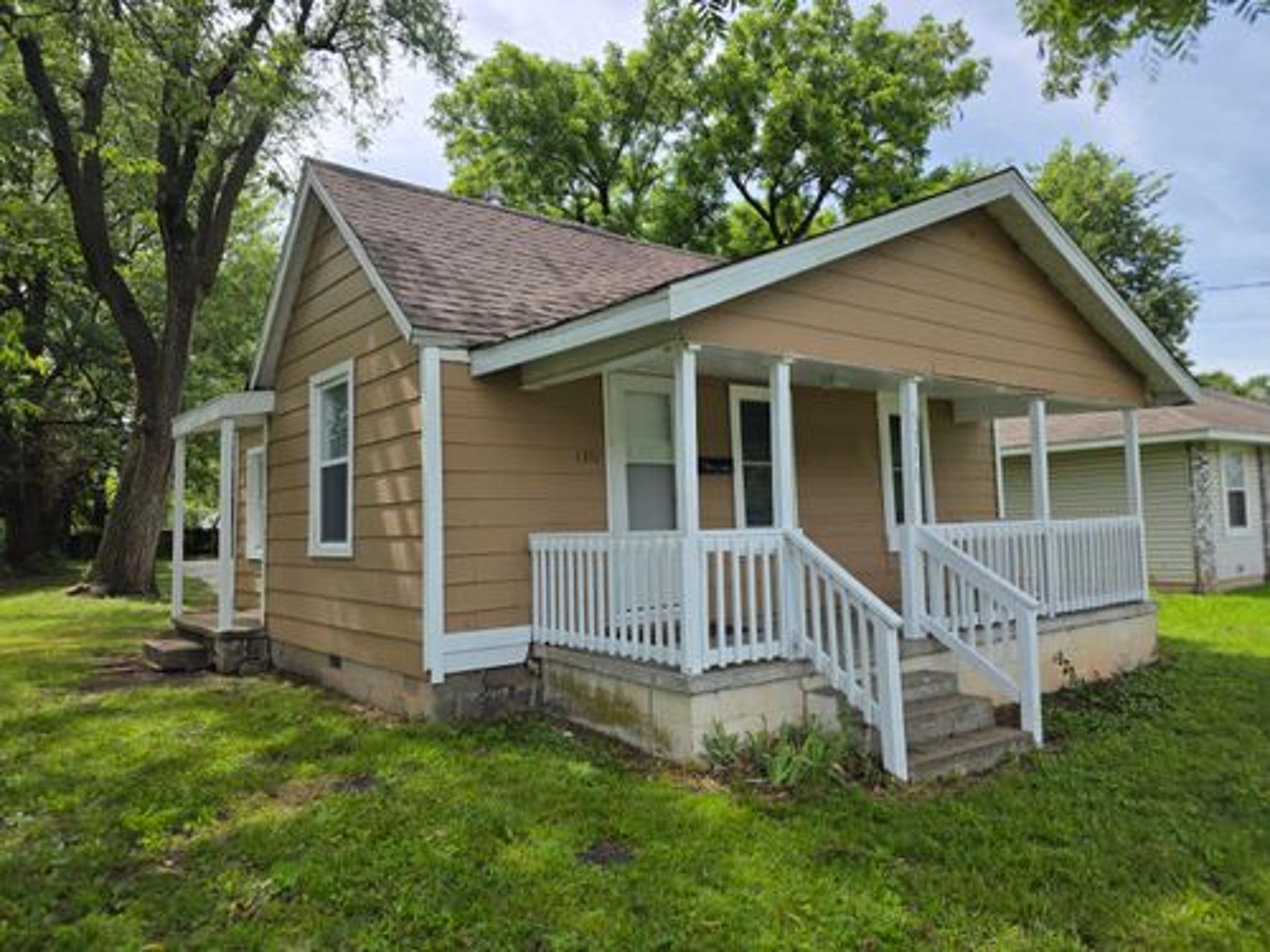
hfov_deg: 73.9
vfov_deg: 58.9
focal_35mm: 23
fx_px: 844
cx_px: 635
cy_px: 476
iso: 80
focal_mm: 6.3
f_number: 1.7
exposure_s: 1/3608
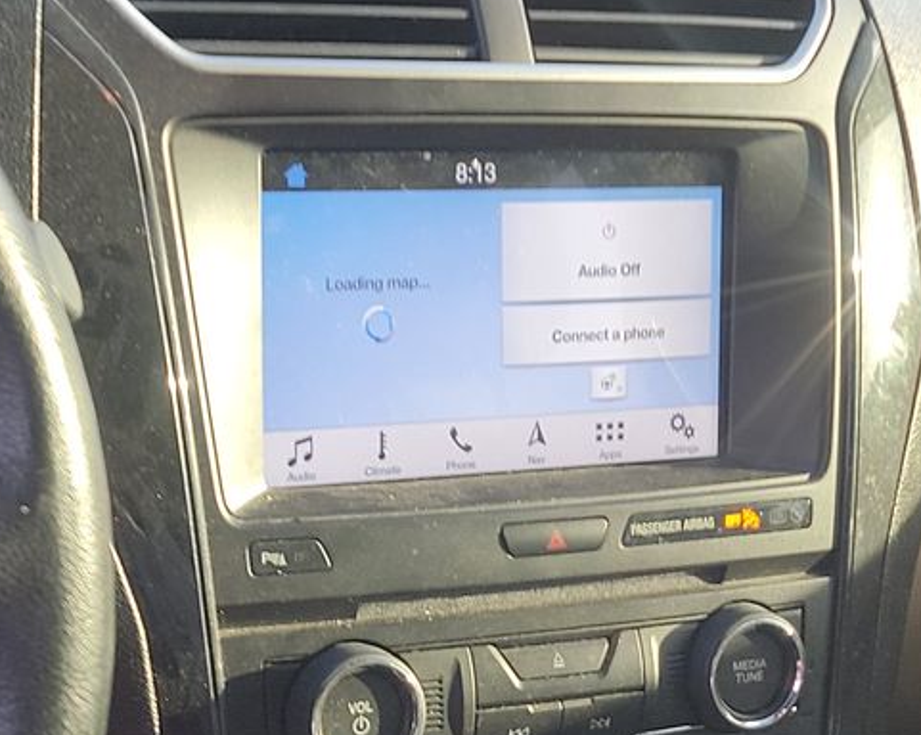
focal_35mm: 78
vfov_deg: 19.6
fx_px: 2124
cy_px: 500
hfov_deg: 24.4
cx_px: 368
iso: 78
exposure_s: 1/59
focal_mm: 6.7
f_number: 1.8
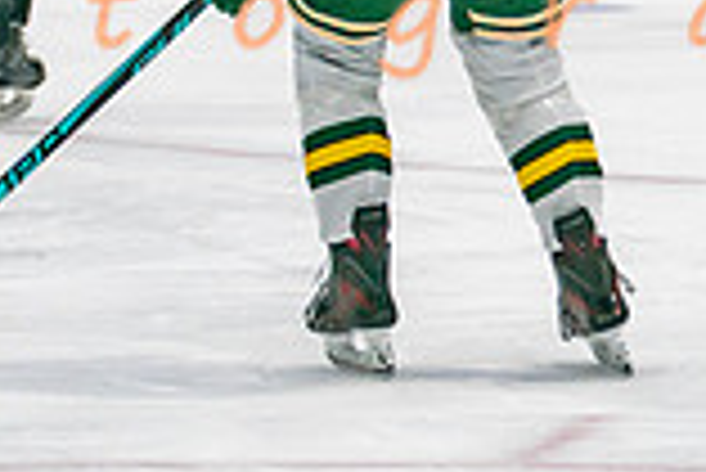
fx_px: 8166
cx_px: 731
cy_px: -138
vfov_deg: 3.3
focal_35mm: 416
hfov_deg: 4.9
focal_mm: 75
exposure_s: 1/640
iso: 500
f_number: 2.8
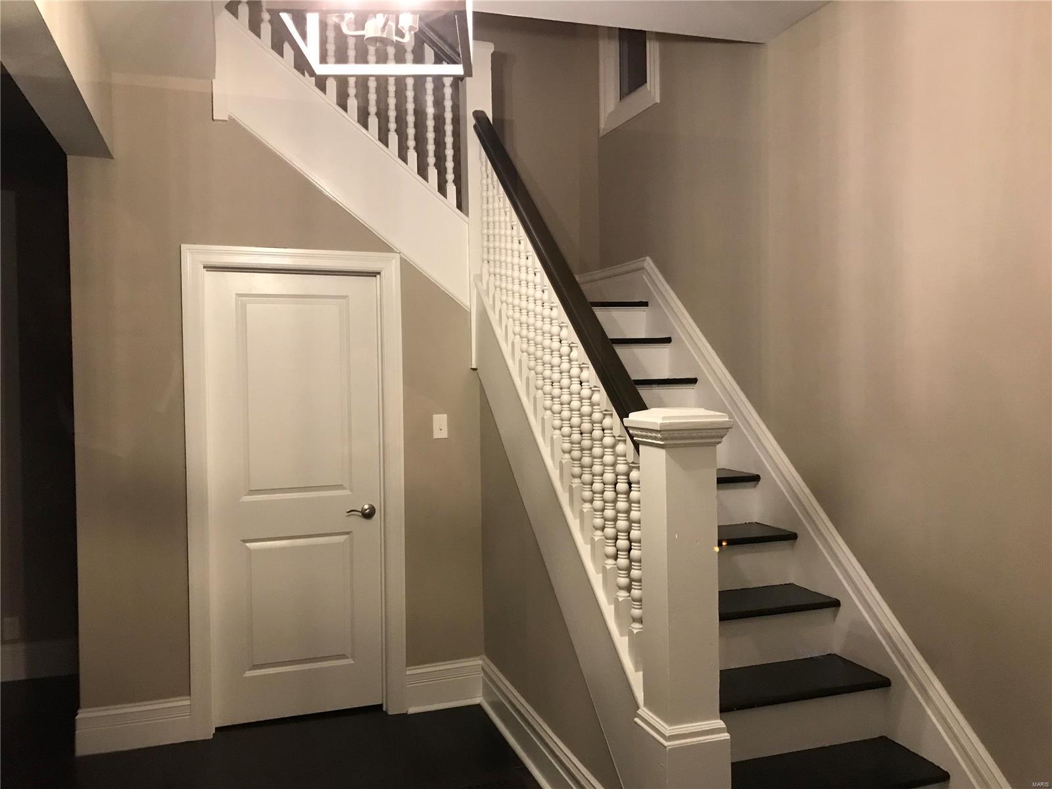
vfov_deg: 49.7
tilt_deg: -1.9
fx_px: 851
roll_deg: +0.5
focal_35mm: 28
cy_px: 394
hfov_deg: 63.4
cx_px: 526
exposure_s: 1/15
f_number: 1.8
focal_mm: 3.99
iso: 100
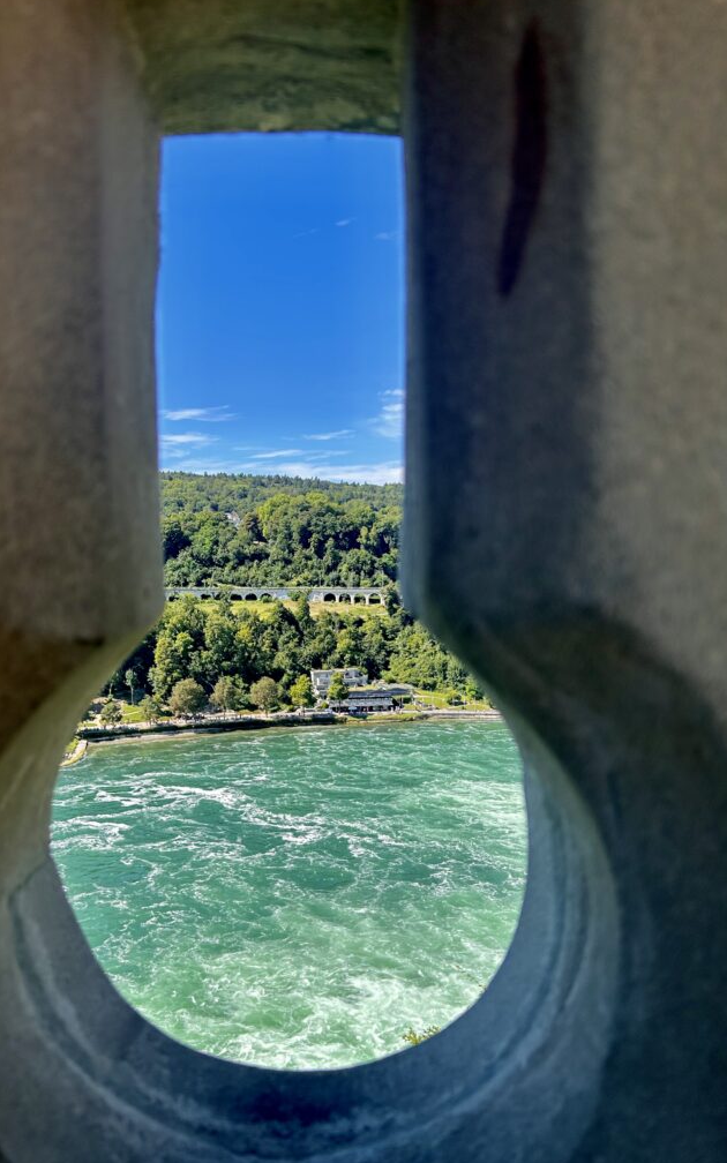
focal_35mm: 28
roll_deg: +0.3
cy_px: 578
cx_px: 312
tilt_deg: -0.1
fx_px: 888
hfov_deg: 44.4
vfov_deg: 66.5
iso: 50
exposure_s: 1/2208
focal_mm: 5.7
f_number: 1.5
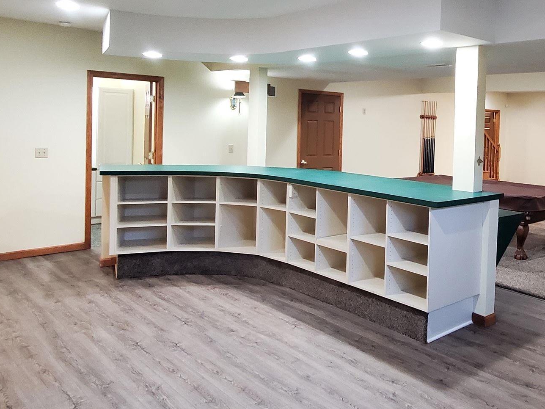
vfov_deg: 44.6
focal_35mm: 31
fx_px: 488
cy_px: 129
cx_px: 457
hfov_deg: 53.4
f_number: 2.2
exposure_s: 1/30
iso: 500
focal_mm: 1.8
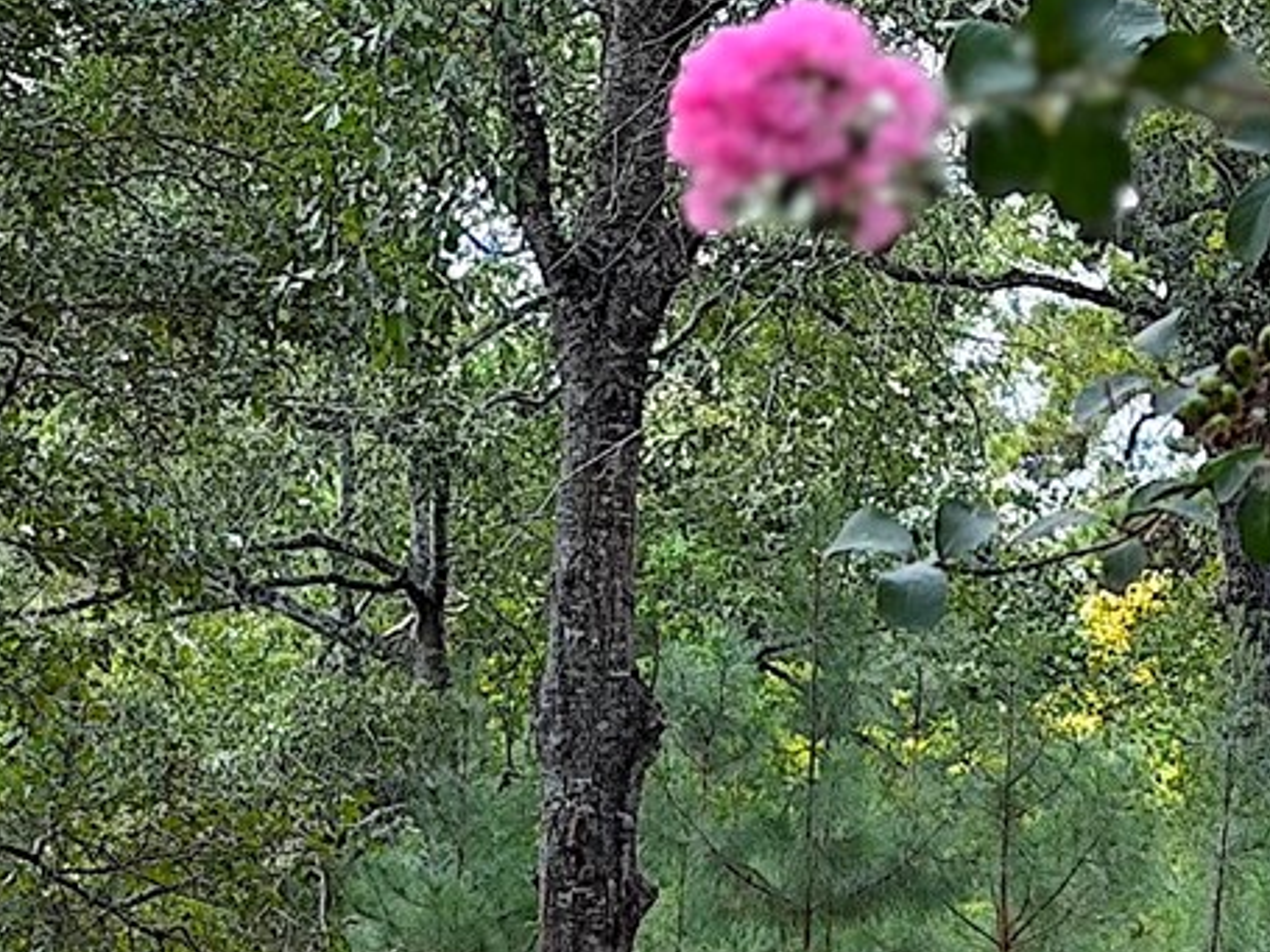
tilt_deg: -1.1
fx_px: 7923
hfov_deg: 9.1
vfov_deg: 6.8
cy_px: 1443
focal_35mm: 216
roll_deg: -0.1
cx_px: 215
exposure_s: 1/652
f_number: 1.78
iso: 100
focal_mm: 6.76
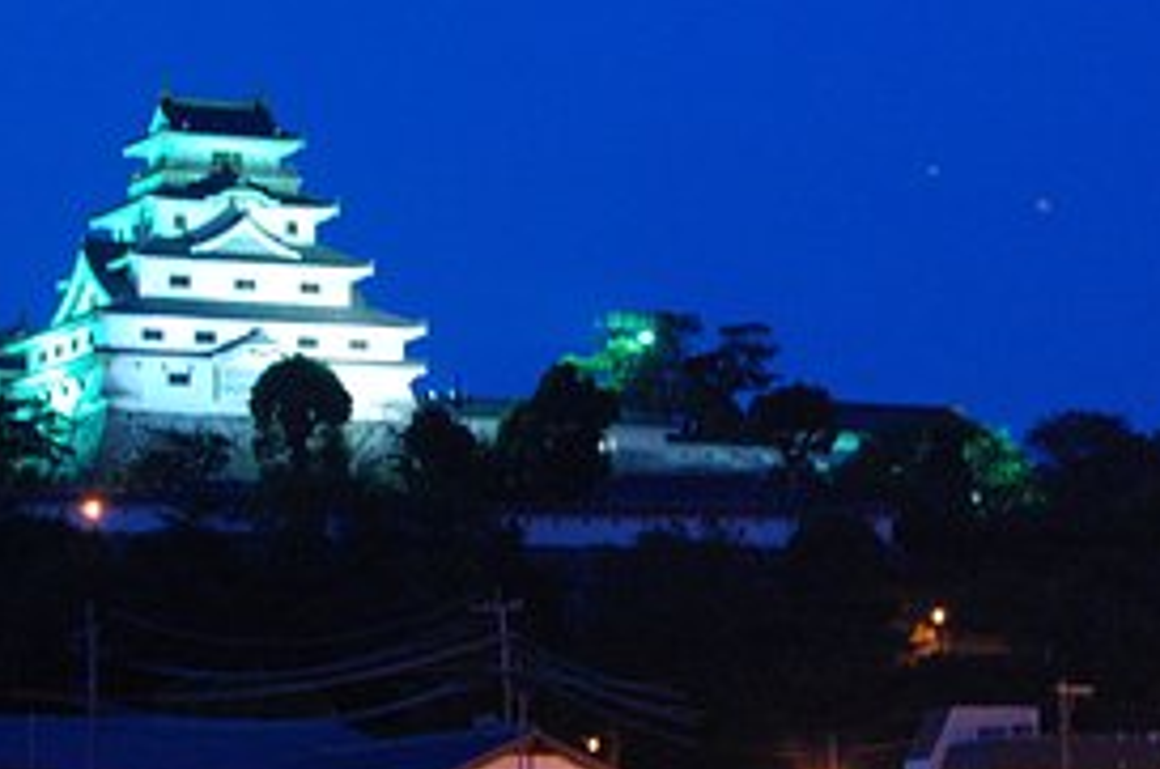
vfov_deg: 8.8
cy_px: 574
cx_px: 875
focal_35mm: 155
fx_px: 4984
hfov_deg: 13.2
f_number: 11
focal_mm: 55
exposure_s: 1/2.5
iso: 1600
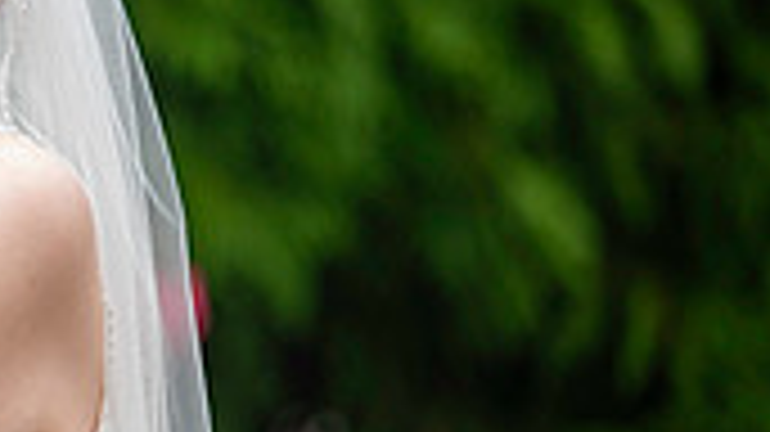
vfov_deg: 2.2
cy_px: 202
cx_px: -531
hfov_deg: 3.9
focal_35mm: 552
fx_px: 11265
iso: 100
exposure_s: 1/125
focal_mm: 155
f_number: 2.8
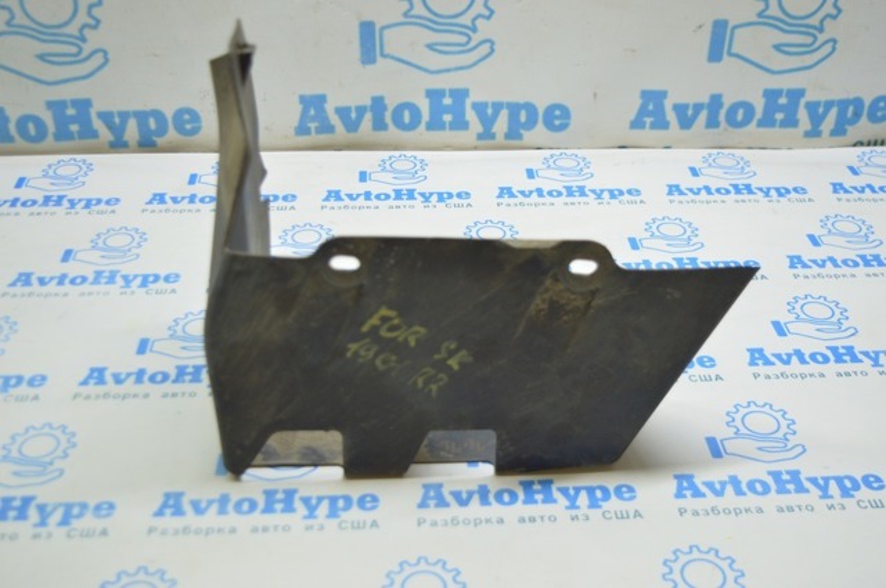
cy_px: 294
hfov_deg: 45.0
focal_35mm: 44
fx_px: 1069
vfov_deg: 30.8
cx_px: 443
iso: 400
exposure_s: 1/40
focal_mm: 29
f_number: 4.2
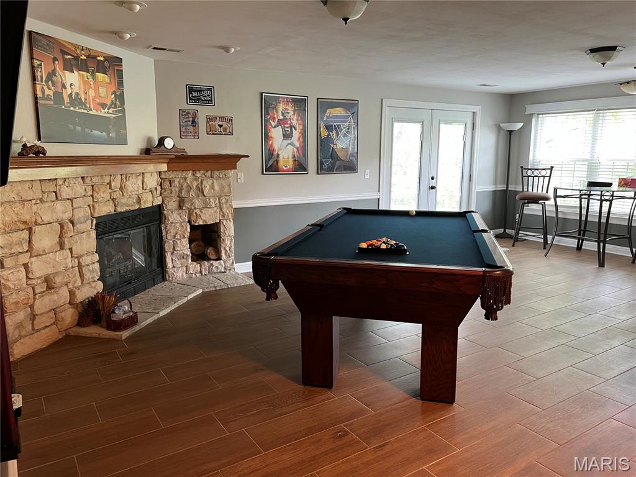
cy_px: 238
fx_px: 478
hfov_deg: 67.3
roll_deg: +1.1
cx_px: 318
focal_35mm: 26
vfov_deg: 53.1
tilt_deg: -10.4
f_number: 1.5
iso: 320
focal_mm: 5.7
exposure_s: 1/60
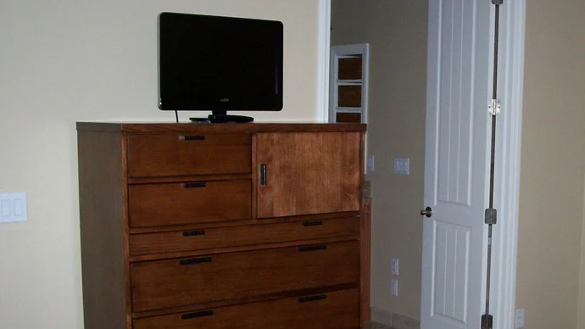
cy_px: 238
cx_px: 427
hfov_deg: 37.1
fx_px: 853
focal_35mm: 55
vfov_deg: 21.7
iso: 140
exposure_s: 1/112
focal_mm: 5.6
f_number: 2.7
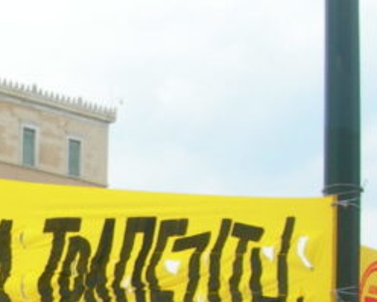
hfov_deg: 11.7
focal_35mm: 153
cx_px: -298
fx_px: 1709
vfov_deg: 9.7
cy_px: 486
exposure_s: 1/370
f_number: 4.8
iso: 50
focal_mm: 7.8
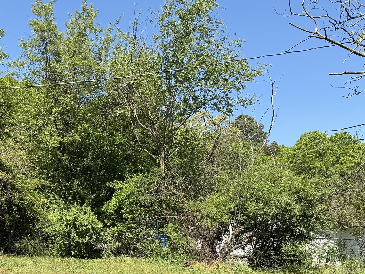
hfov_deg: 38.7
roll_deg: +1.0
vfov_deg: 28.4
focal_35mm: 49
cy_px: 252
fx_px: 517
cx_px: 138
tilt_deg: -1.4
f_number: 1.78
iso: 80
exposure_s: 1/2445
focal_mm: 6.76
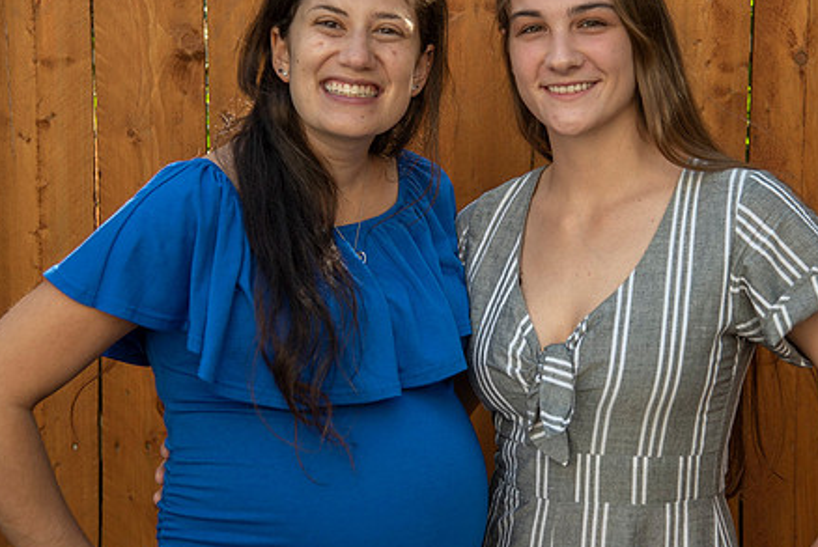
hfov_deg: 23.6
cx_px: 472
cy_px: 249
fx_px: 1956
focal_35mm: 86
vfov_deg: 15.9
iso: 125
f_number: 4
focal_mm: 65
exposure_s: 1/320
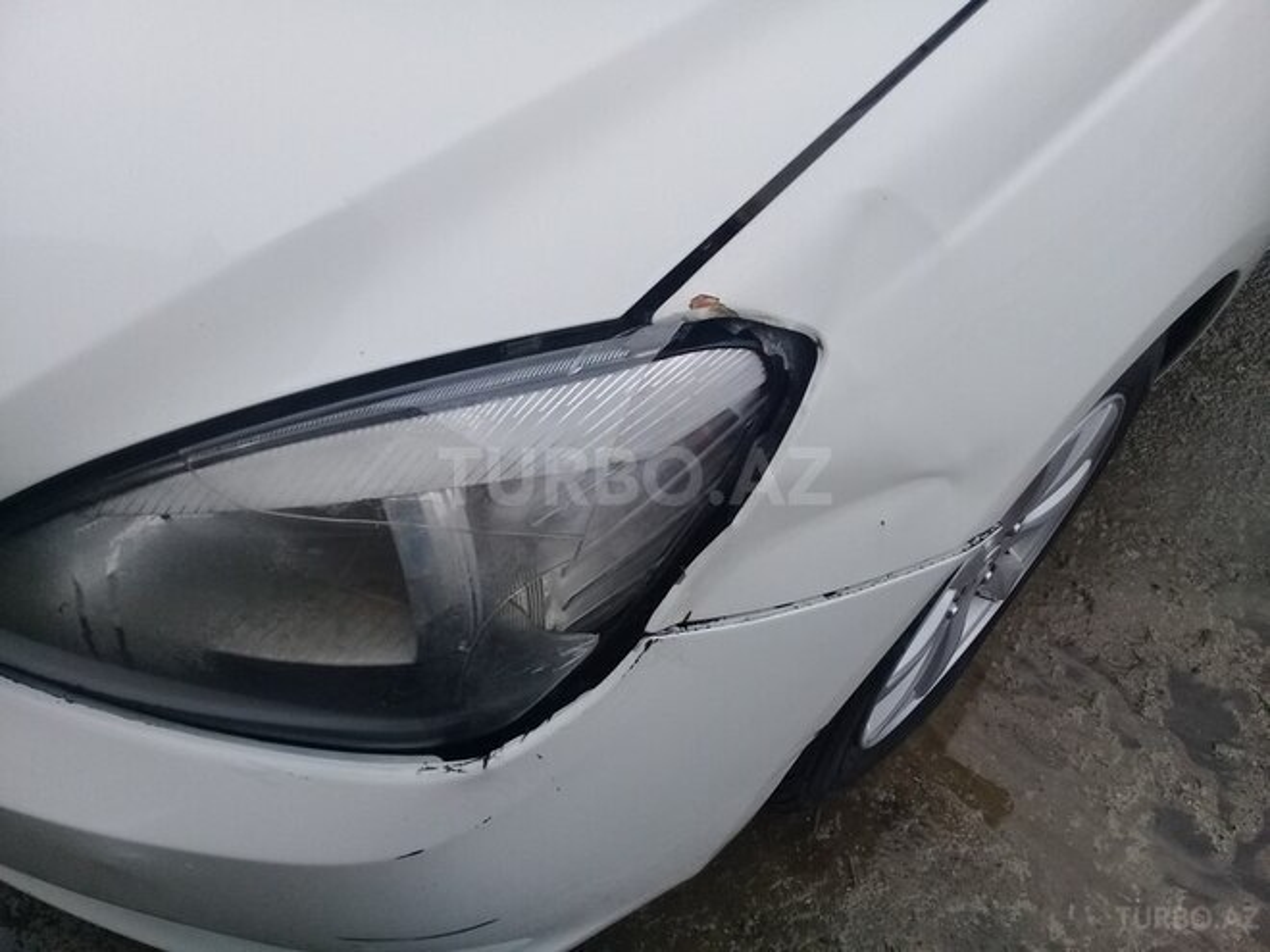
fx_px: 1137
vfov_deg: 45.4
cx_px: 635
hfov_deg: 58.4
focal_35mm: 31
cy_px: 476
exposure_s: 1/106
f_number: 2.2
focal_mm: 3.3
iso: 50
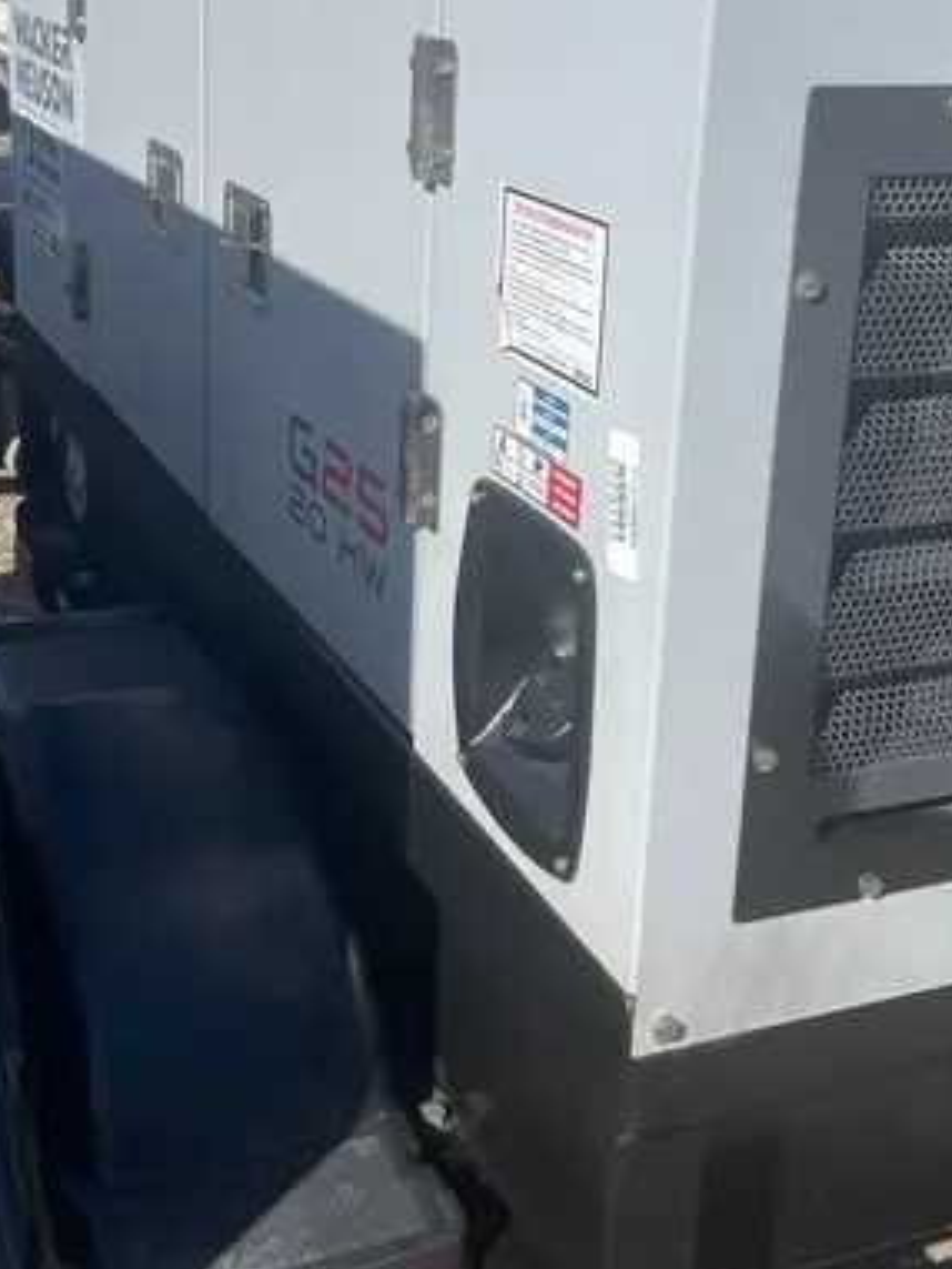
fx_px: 1832
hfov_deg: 29.1
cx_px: 416
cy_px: 411
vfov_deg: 37.7
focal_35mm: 50
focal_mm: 4.2
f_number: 1.6
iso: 32
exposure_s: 1/4292
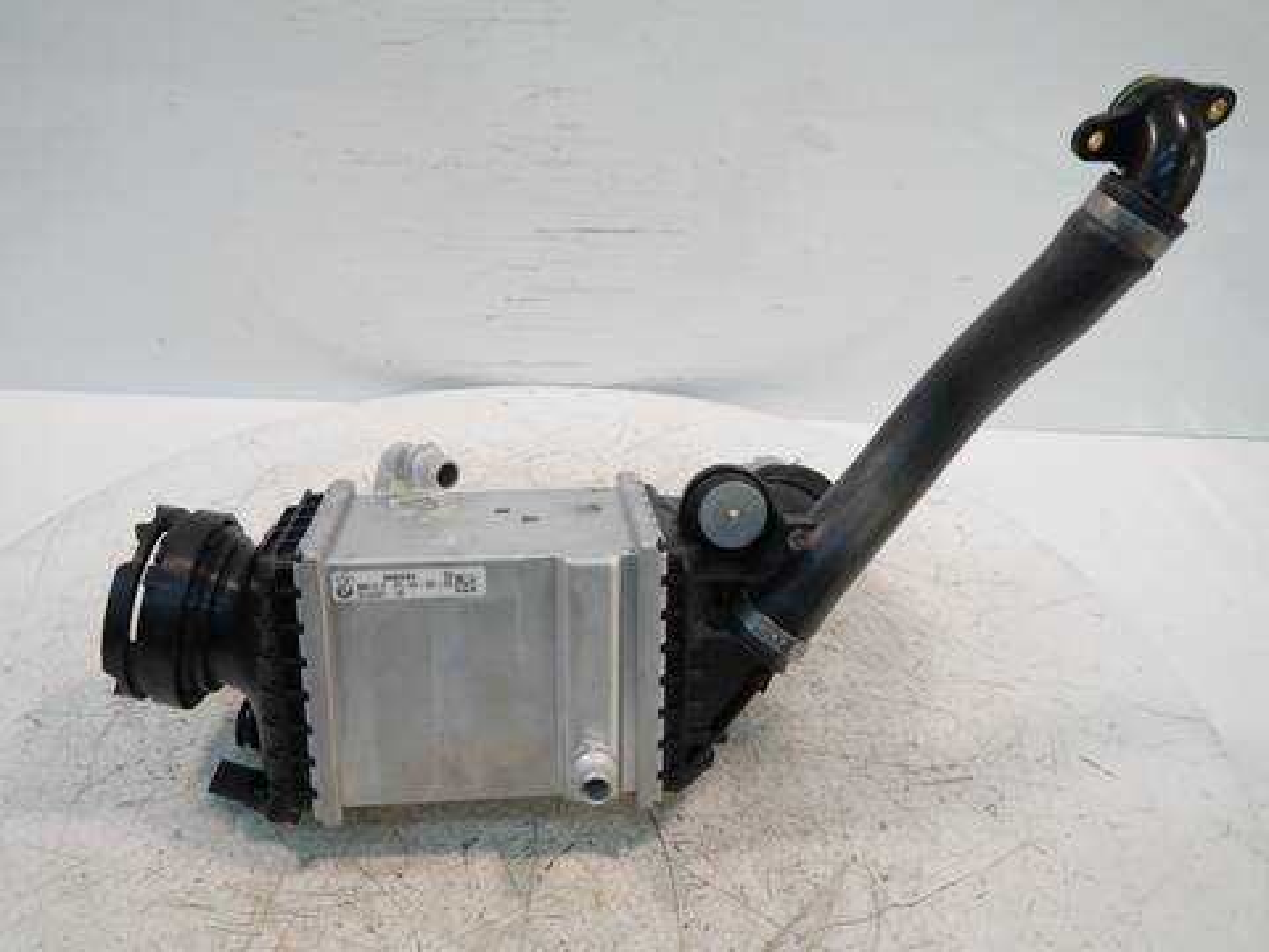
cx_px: 634
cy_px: 476
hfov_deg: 60.0
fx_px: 1100
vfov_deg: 46.8
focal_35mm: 30
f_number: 3.6
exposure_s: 1/60
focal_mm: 15
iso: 320
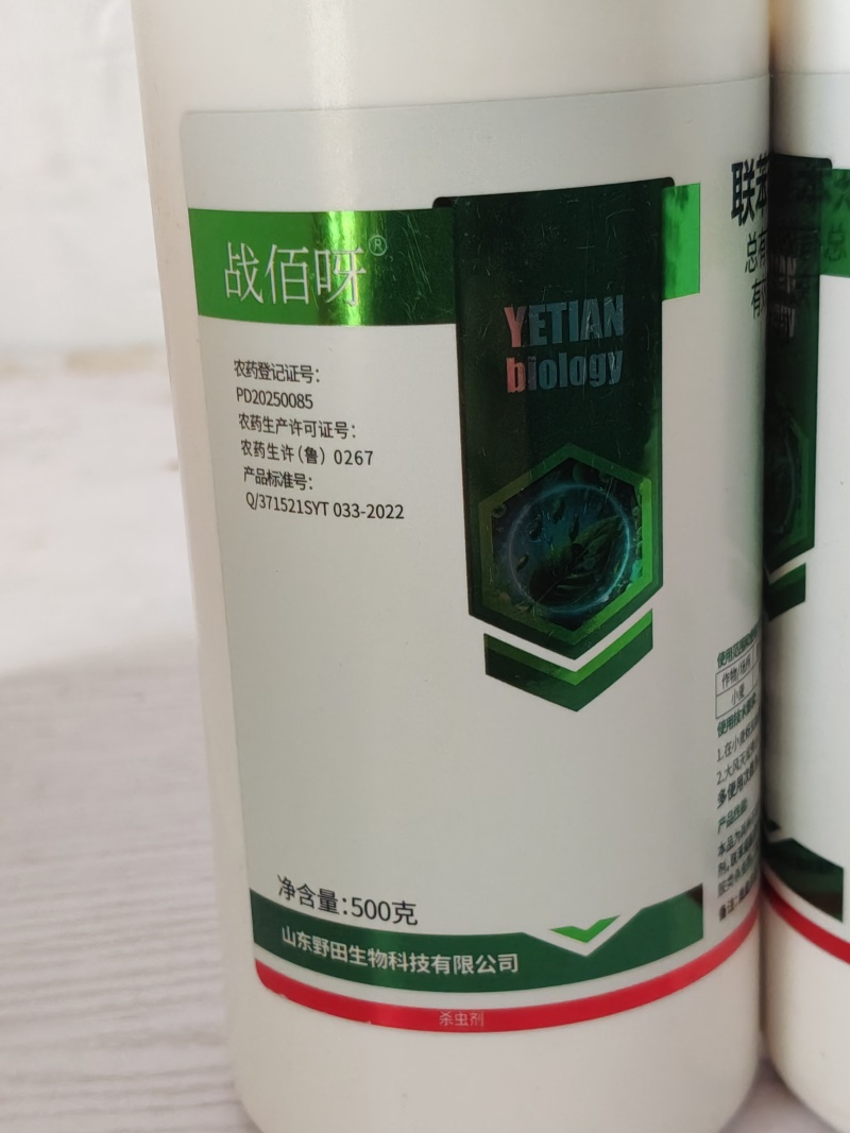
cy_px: 566
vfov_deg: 37.5
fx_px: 1670
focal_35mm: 51
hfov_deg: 28.6
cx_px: 425
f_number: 1.88
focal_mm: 4.84
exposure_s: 1/100
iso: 1070
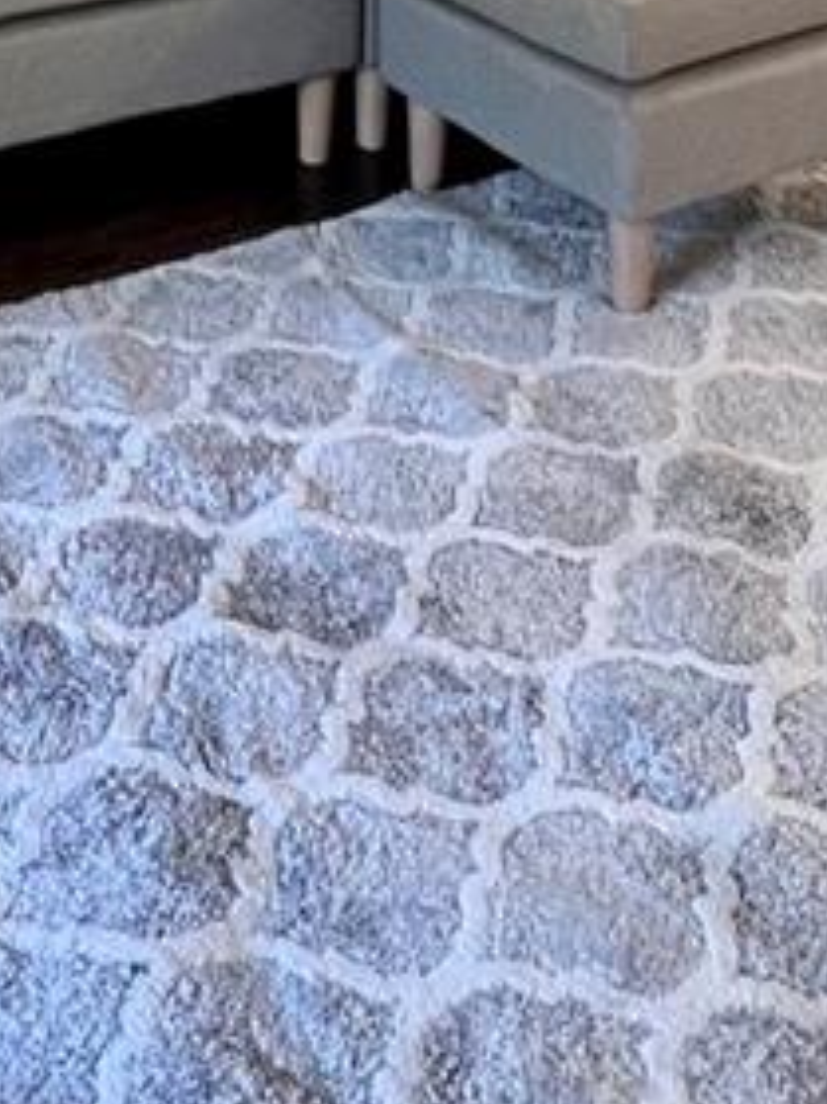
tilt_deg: -5.9
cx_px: 305
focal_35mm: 56
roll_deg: -1.5
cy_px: -475
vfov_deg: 26.6
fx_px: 1785
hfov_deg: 26.0
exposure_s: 1/60
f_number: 1.8
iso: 250
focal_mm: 1.57
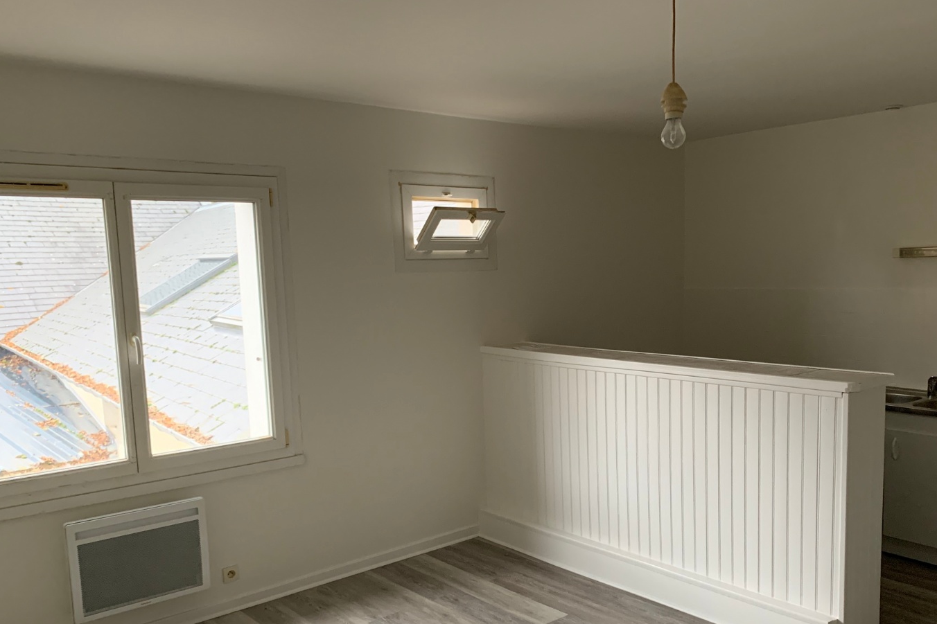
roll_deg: +1.7
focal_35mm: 32
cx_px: 536
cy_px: 382
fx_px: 833
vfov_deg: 40.9
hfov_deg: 58.5
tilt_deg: -9.3
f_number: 1.8
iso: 400
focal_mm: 4.25
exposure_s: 1/41
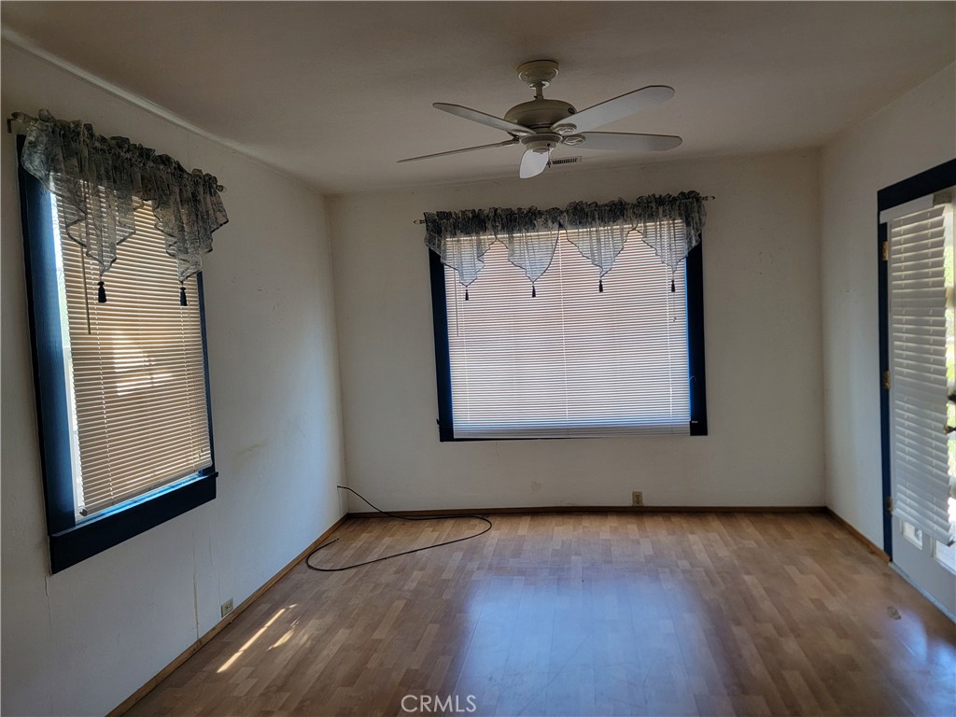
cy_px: 358
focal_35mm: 24
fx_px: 663
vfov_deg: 56.8
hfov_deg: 71.6
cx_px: 478
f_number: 1.8
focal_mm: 6.7
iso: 200
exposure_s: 1/120
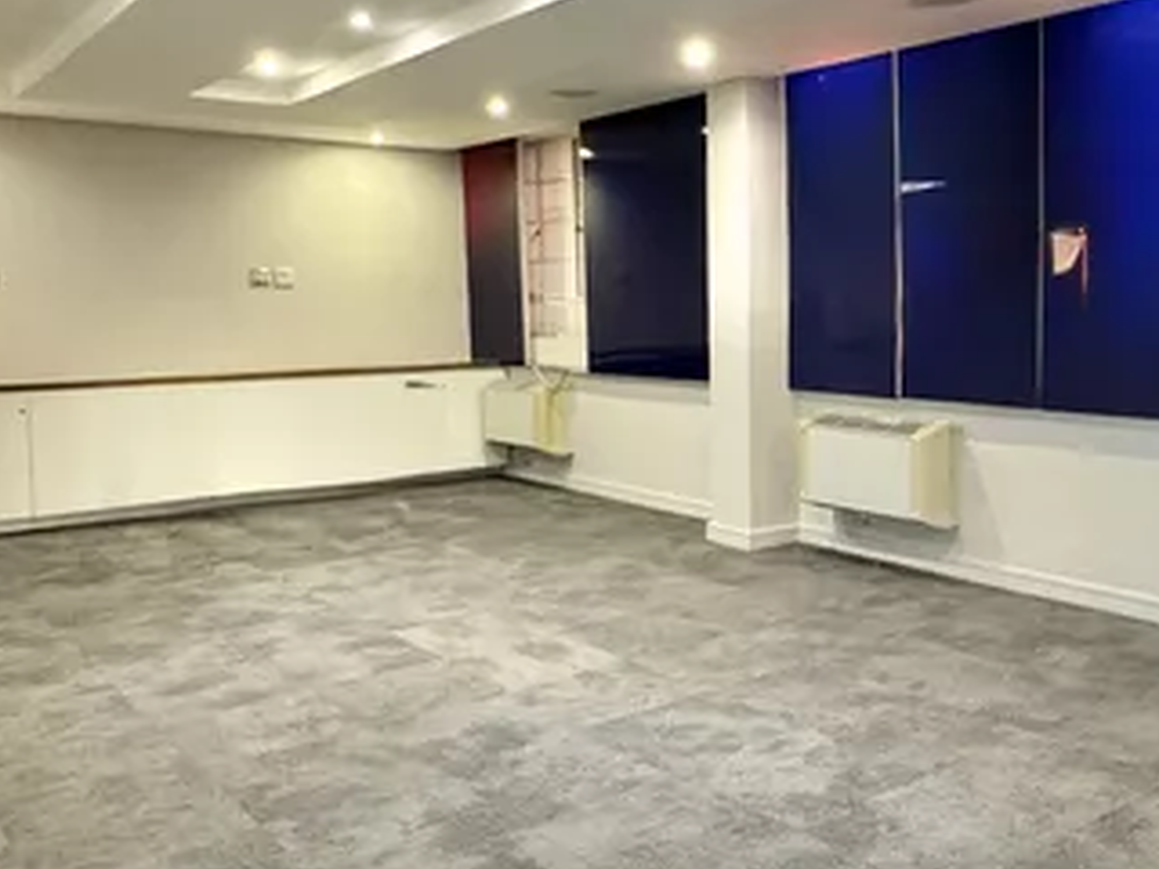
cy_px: 380
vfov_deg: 40.6
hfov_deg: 51.3
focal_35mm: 35
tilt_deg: -4.2
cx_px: 804
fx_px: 1172
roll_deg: +0.2
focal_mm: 2.22
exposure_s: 1/50
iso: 640
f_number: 2.2
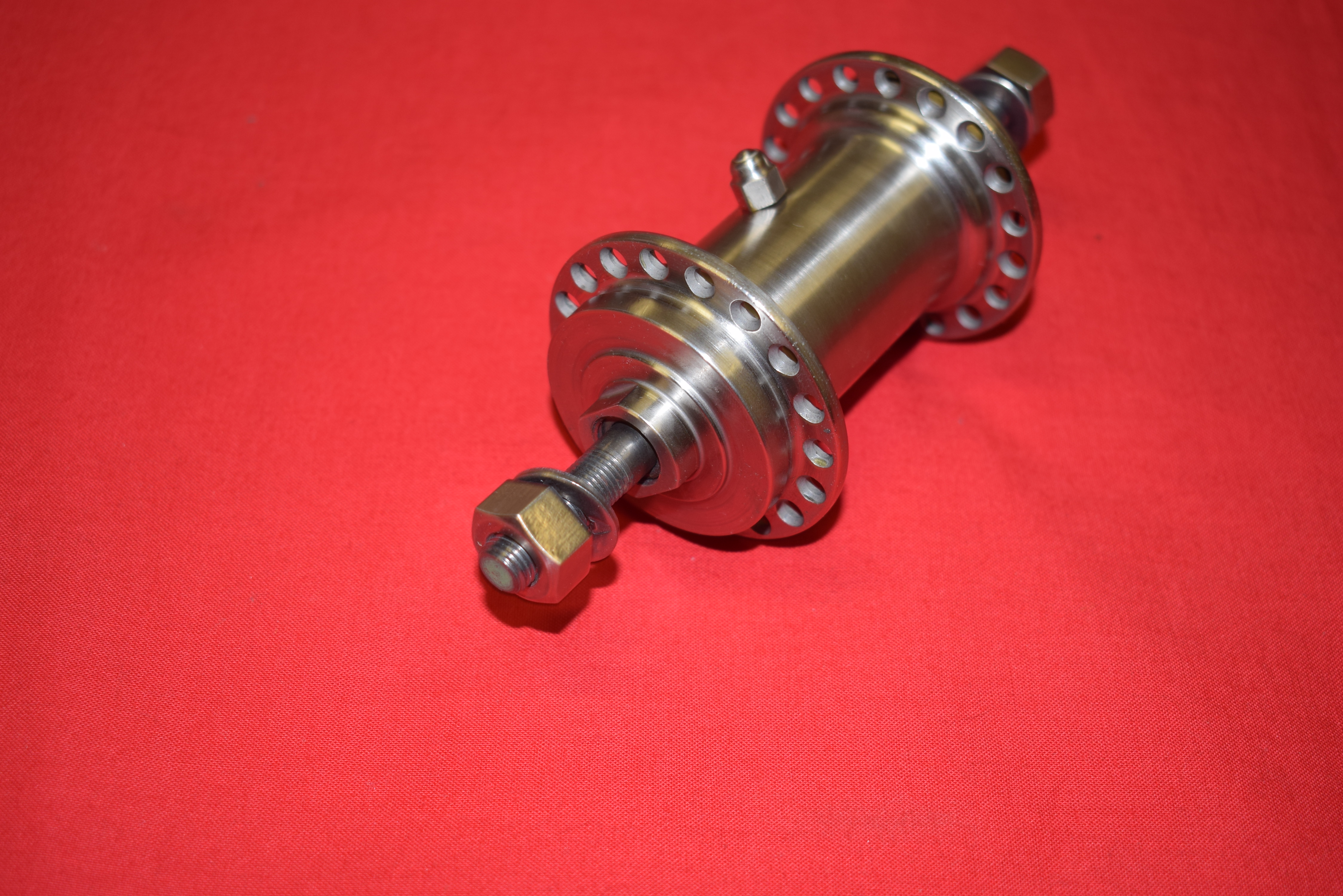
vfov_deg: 28.1
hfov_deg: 41.1
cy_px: 448
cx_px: 672
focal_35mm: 48
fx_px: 1791
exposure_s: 1/25
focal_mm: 32
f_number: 5
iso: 160
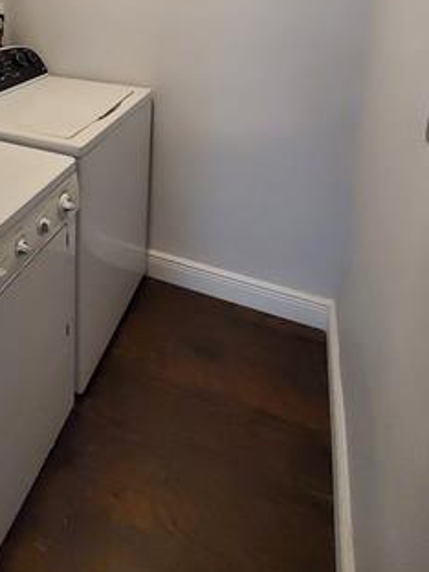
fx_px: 413
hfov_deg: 52.5
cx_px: 108
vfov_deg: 59.1
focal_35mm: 25
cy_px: 57
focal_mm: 1.8
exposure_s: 1/59
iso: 500
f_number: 2.2
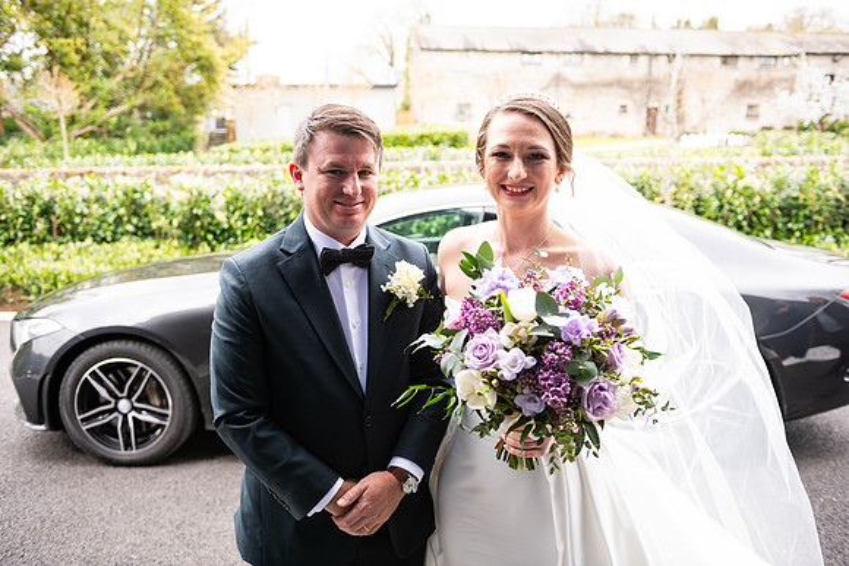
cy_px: 283
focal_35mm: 31
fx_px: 731
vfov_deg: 42.3
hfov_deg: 60.3
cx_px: 424
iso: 200
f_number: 3.5
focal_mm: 31
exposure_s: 1/200
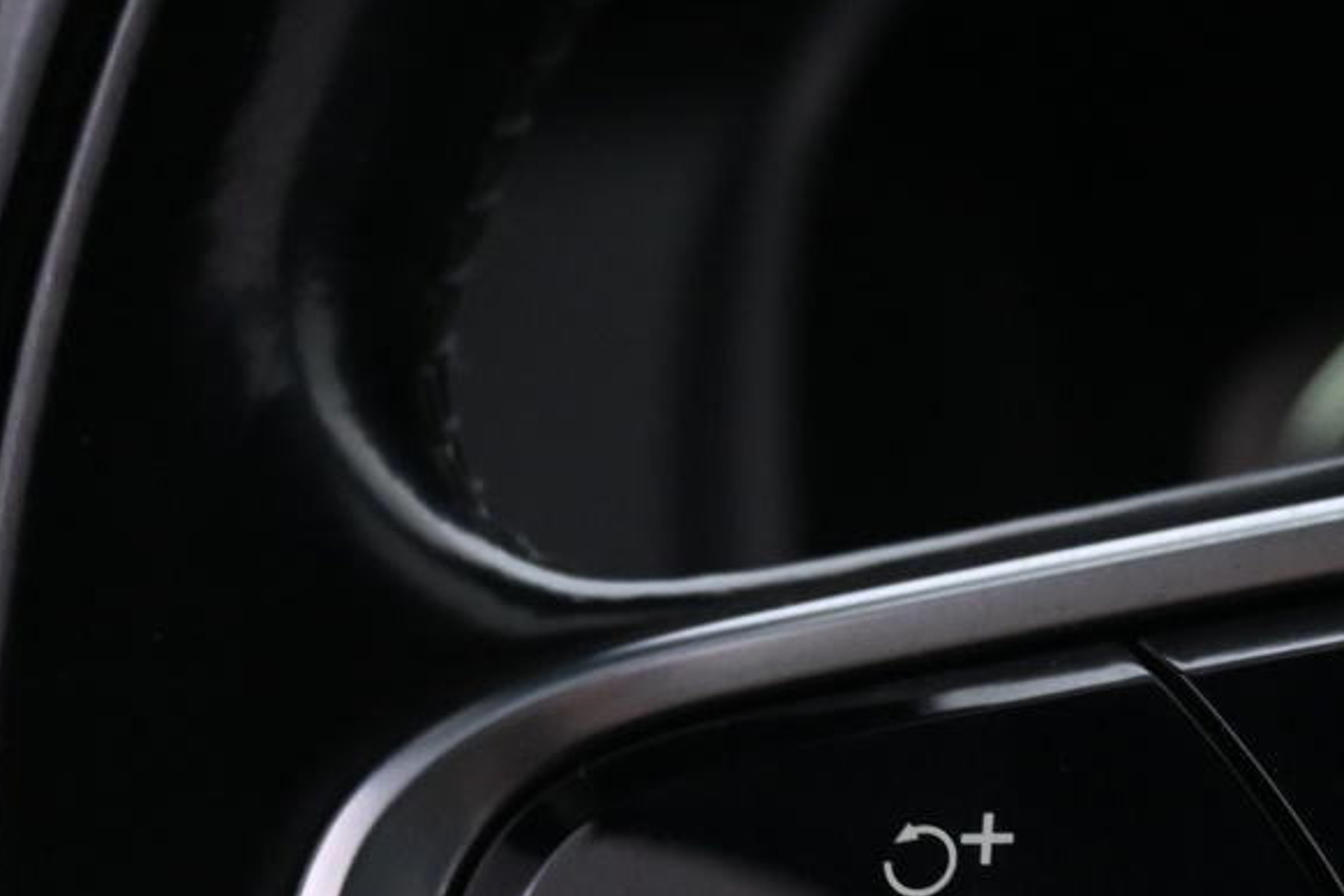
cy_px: 1132
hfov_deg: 22.6
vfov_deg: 14.6
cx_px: 931
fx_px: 3348
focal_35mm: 90
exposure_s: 1/30
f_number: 4
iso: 1100
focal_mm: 21.5
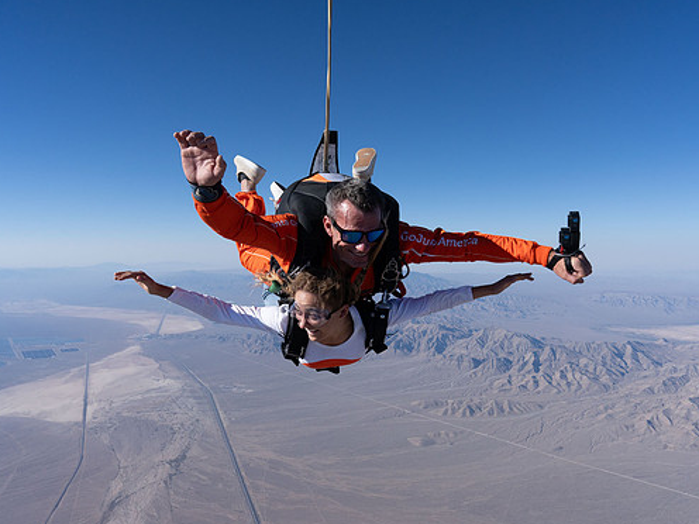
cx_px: 354
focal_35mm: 27
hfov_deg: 65.3
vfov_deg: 51.4
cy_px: 264
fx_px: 545
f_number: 11
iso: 800
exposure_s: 1/2000
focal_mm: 24
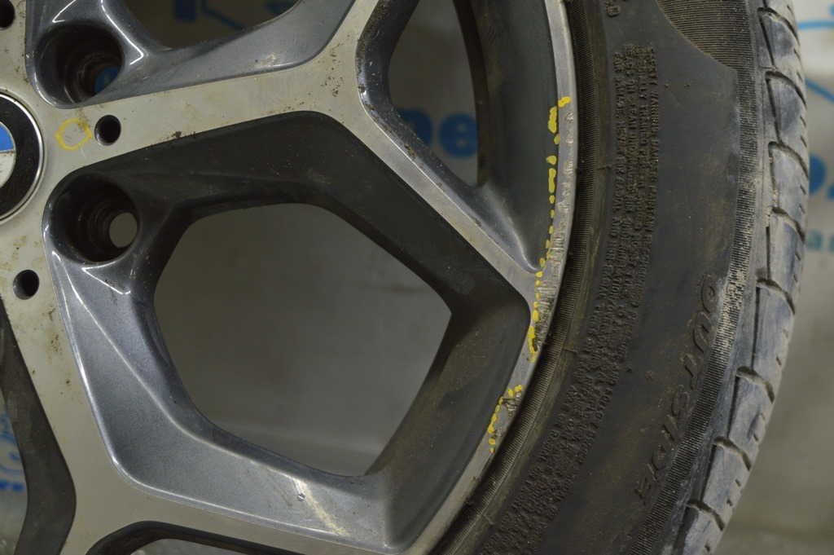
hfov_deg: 35.1
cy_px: 278
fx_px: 1319
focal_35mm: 57
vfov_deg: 23.7
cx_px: 417
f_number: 5.6
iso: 400
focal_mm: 38
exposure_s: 1/20
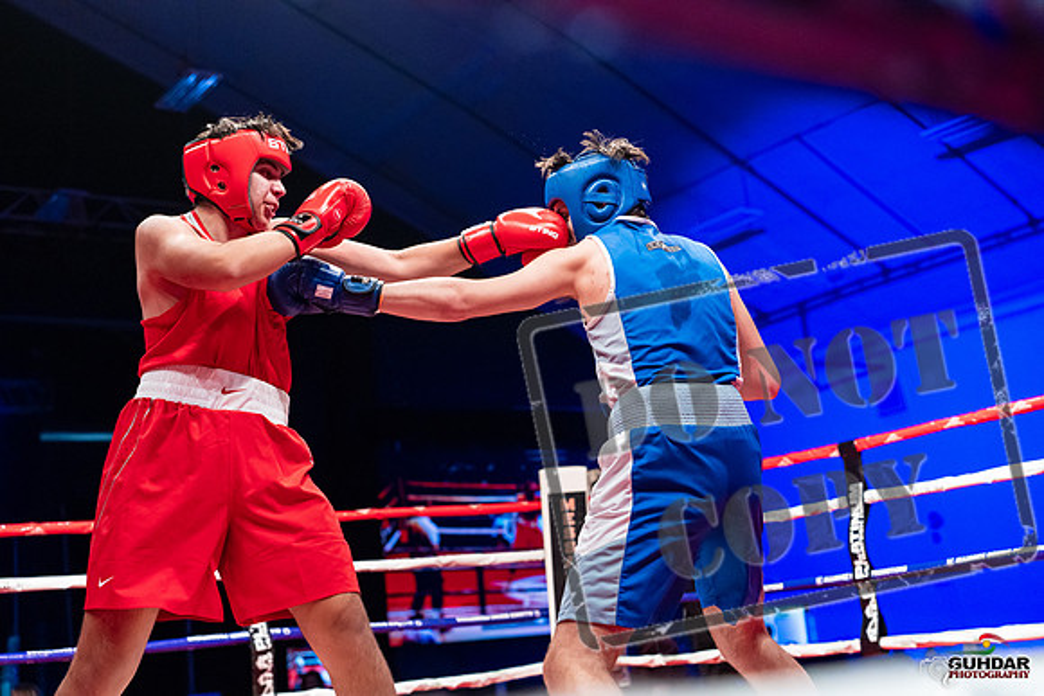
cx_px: 522
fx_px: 1450
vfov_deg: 27.0
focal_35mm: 50
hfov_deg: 39.6
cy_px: 348
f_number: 2.8
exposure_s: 1/1000
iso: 4000
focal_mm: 50
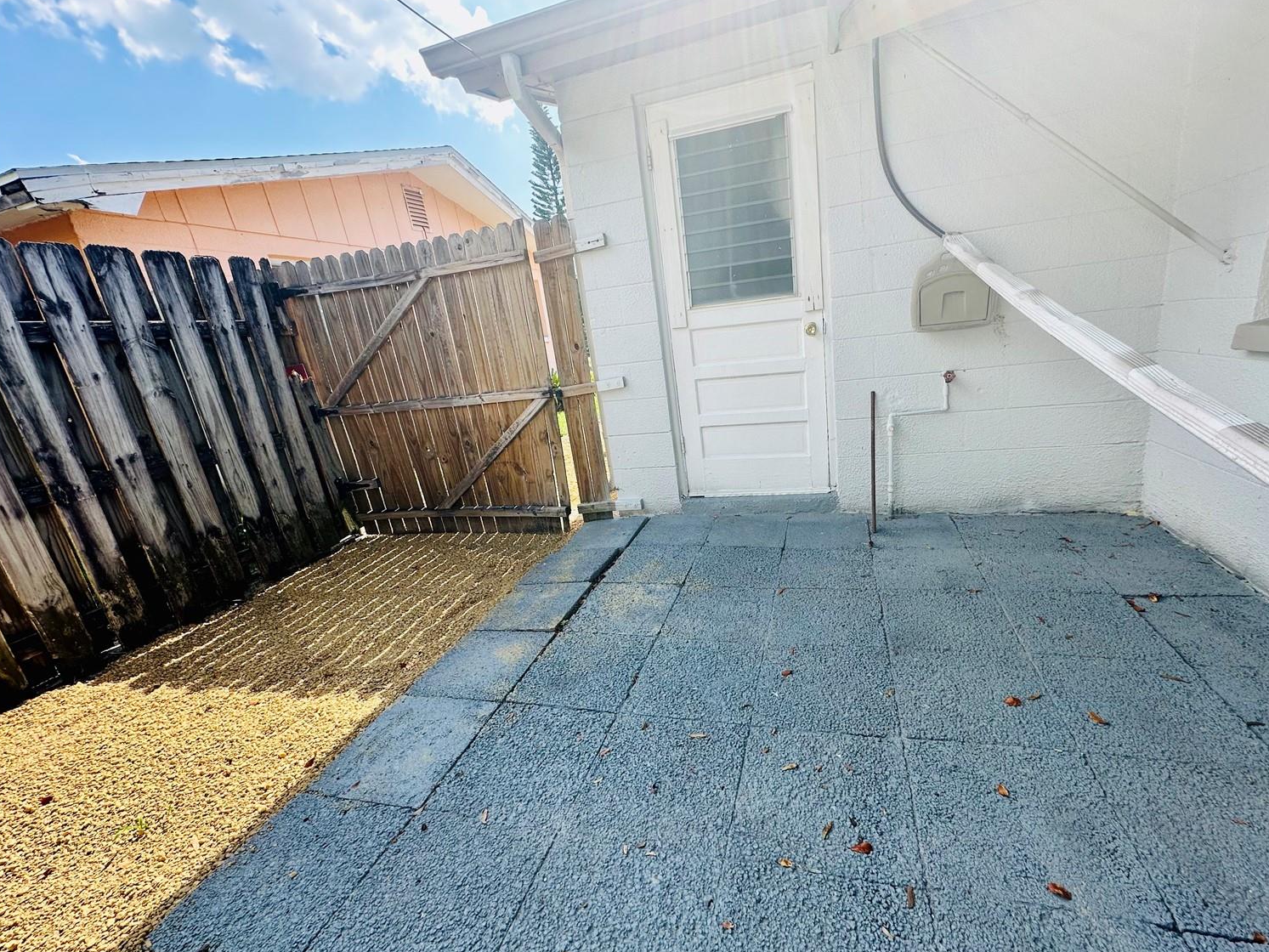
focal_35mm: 15
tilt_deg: -15.7
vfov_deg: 81.7
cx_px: 672
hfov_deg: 98.1
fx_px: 550
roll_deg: +6.2
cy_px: 488
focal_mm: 2.22
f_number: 2.2
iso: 40
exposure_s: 1/567
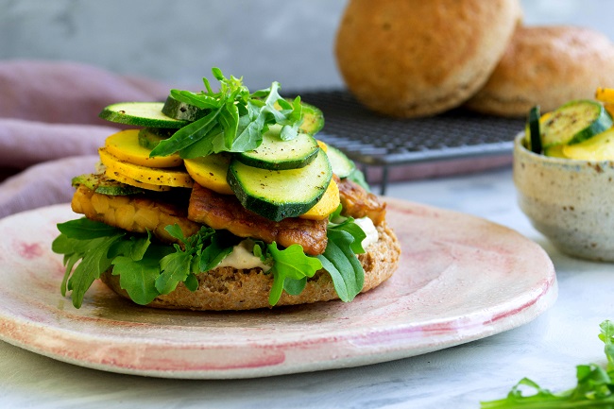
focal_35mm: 69
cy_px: 204
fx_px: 1176
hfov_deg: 29.3
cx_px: 307
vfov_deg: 19.7
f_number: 8
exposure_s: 1/125
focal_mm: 46
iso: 360
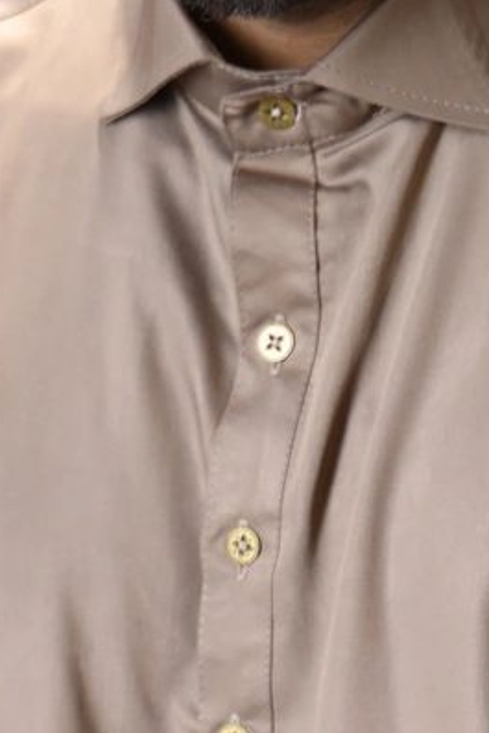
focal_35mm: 482
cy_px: 903
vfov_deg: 4.3
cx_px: 273
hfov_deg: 2.9
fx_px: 9811
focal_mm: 75
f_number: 2.8
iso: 160
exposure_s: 1/125
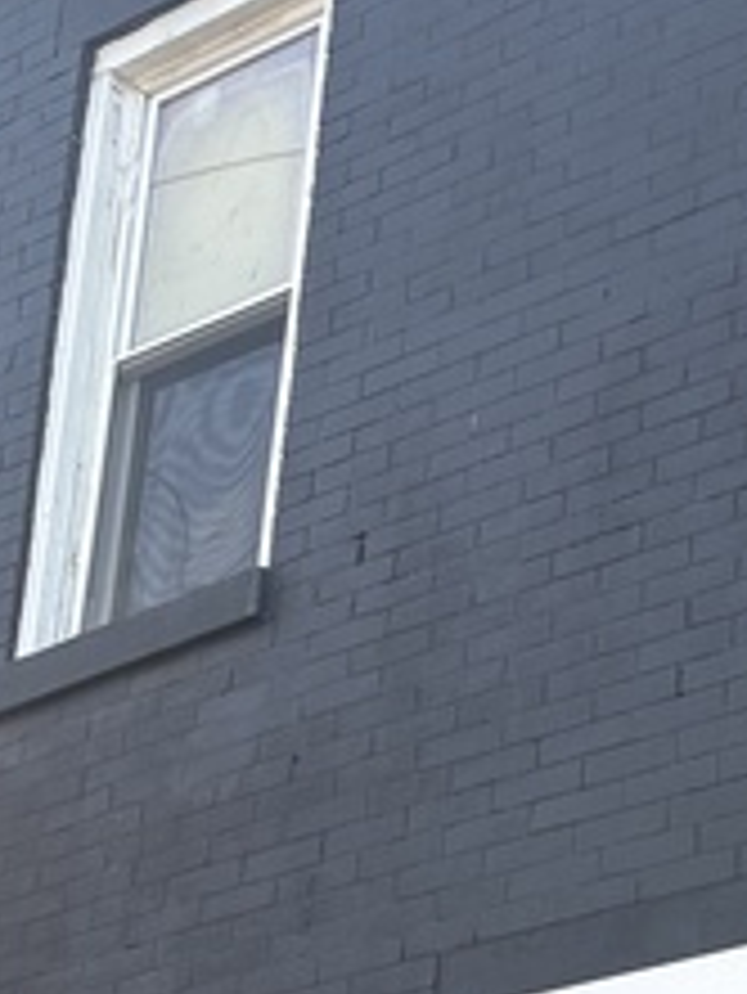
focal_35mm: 94
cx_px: 1084
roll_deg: -2.0
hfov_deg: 14.7
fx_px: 2702
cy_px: 1345
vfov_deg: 19.1
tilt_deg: +15.1
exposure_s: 1/641
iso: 50
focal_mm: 5.96
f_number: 1.6
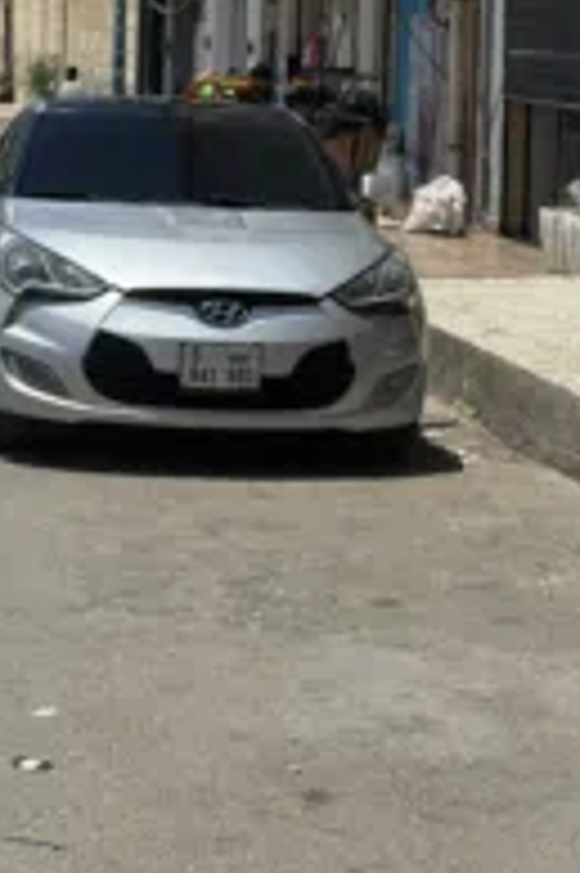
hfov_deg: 13.3
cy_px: 212
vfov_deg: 19.7
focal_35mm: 103
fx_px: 2493
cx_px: 238
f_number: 1.78
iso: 80
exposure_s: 1/7937
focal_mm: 6.76
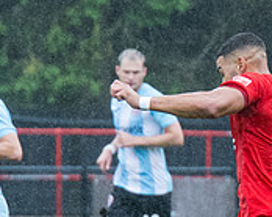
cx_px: 136
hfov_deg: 1.9
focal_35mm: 1036
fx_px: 8335
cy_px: 390
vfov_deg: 1.5
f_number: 4
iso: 1000
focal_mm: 130
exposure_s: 1/1250
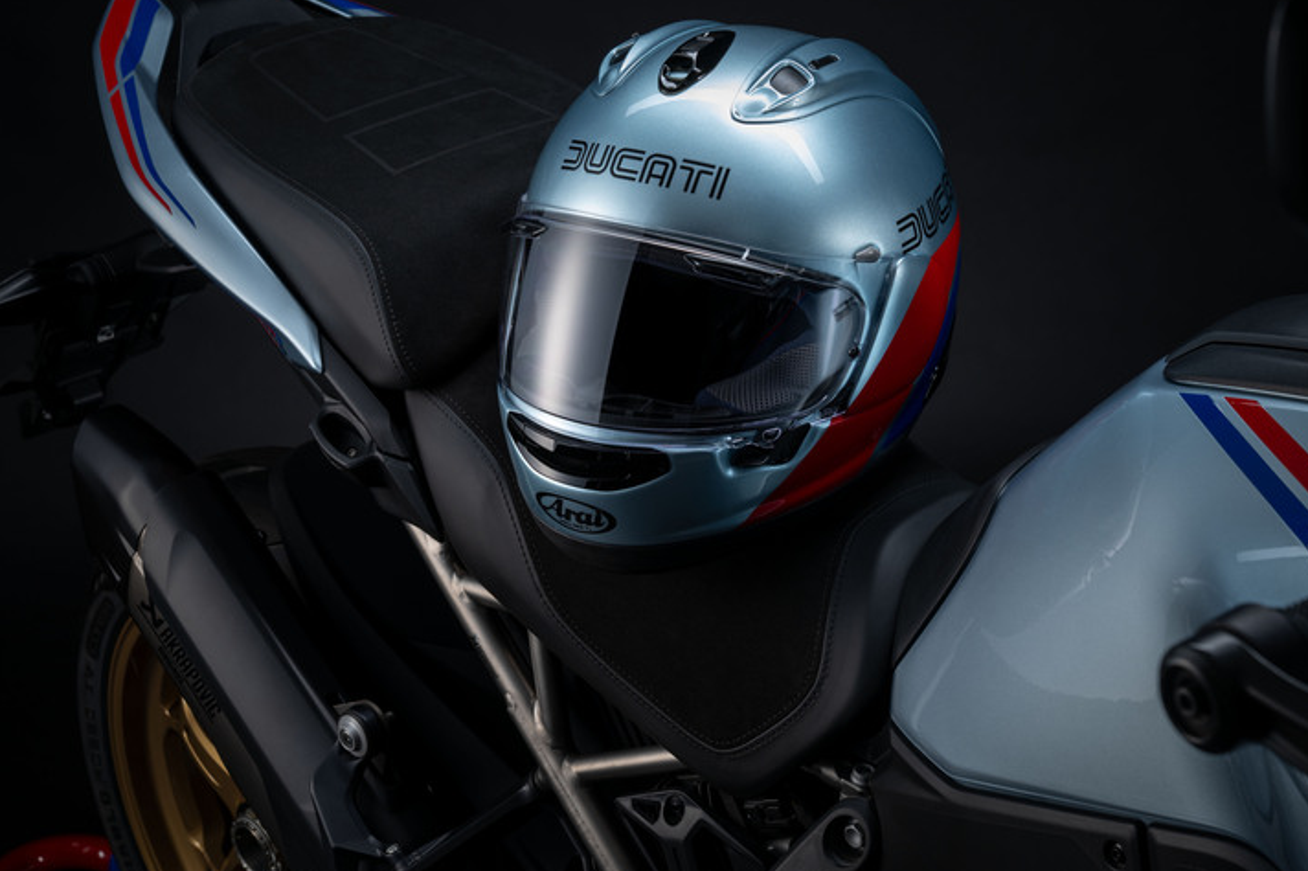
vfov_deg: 23.8
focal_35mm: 57
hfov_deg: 35.1
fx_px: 2070
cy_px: 406
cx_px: 639
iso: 100
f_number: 11
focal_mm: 52
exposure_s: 1/160
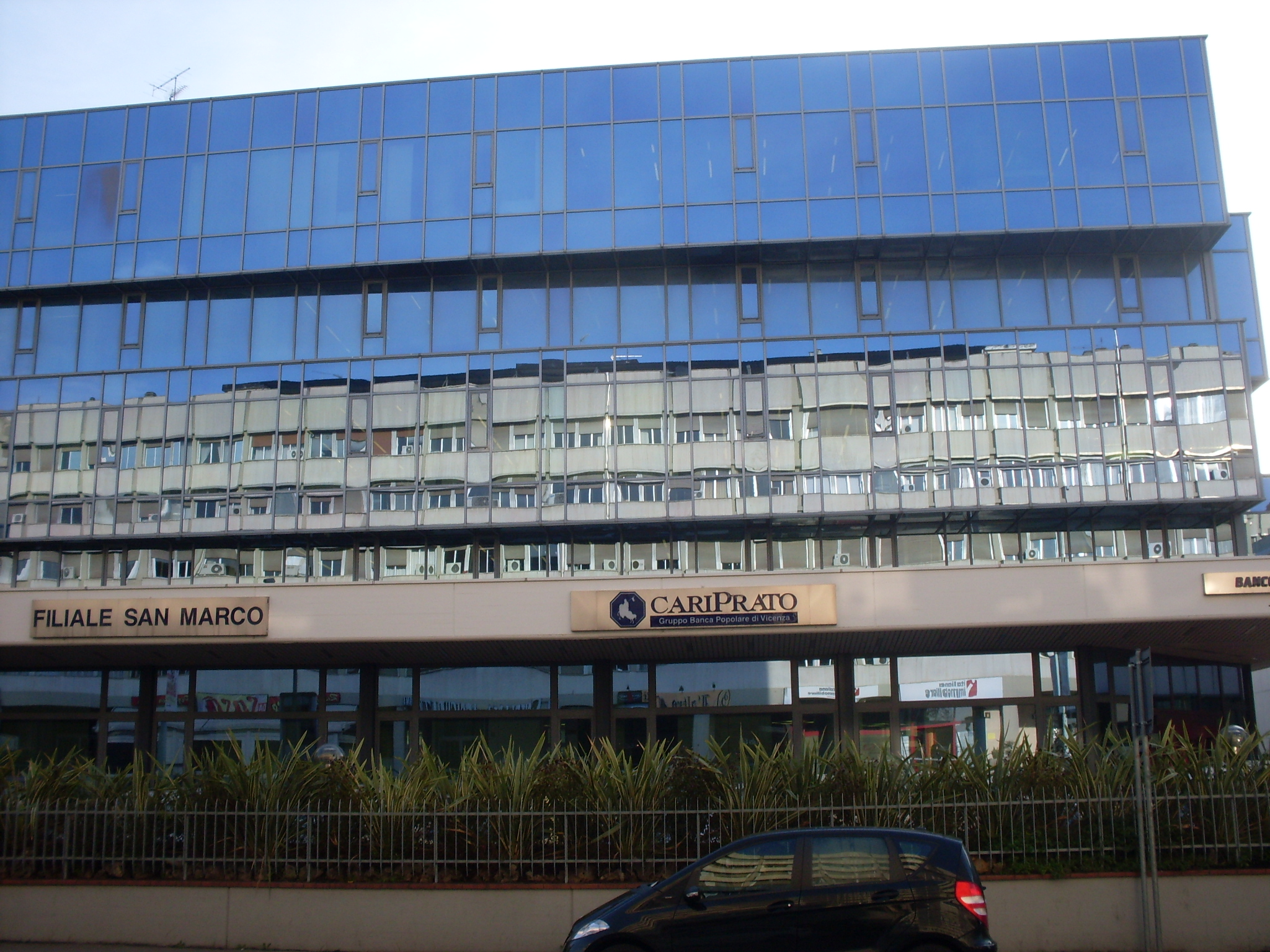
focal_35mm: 38
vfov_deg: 37.7
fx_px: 1394
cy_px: 476
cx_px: 635
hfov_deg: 49.0
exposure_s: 1/90
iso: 80
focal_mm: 6.3
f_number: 8.4
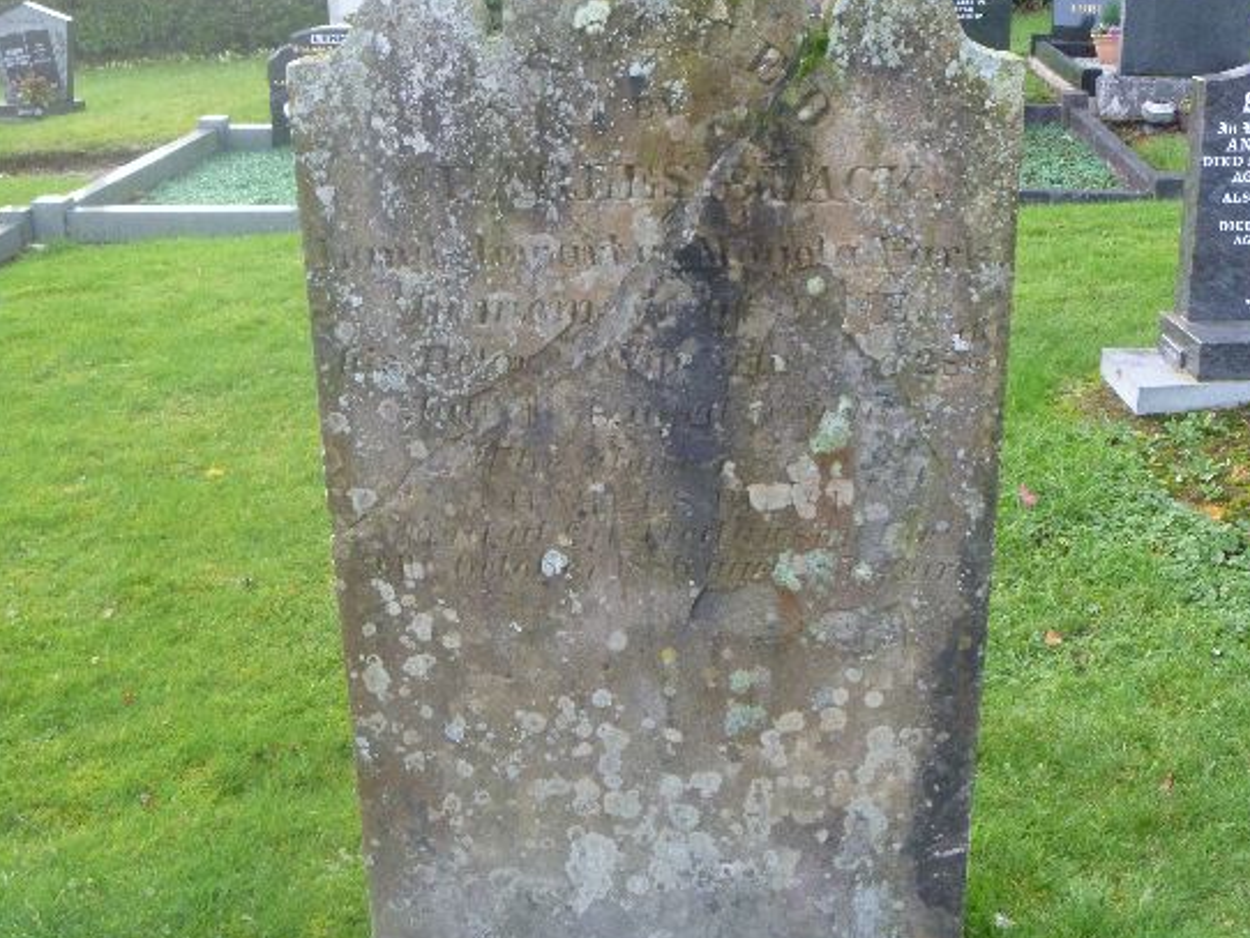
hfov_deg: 44.7
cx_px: 706
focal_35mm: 42
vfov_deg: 34.4
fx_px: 1517
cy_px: 456
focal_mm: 6.3
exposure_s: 1/60
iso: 320
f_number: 3.5
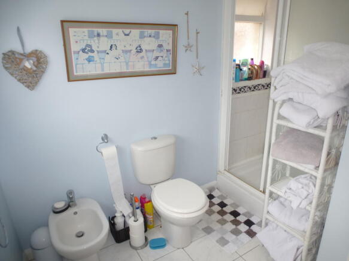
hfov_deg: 71.6
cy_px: 130
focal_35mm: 24
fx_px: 242
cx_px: 174
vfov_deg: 56.8
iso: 100
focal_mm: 4.3
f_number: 3.3
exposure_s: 1/60
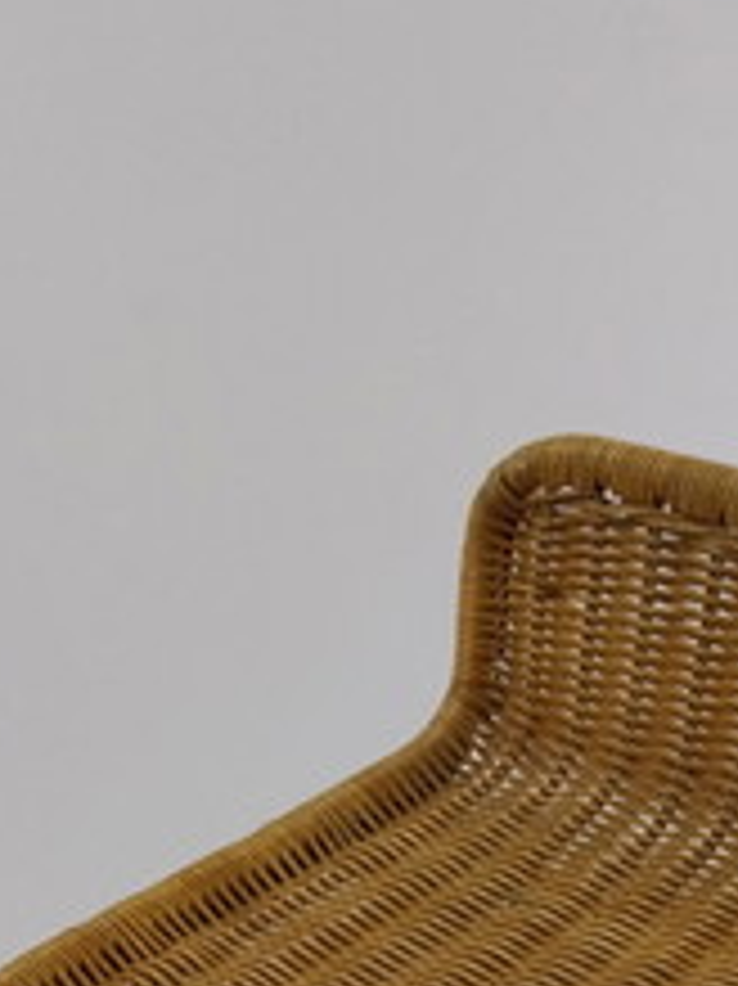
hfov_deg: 17.9
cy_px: 1393
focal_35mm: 81
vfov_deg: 21.1
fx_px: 2305
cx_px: 666
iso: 50
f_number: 1.8
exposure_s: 1/50
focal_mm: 4
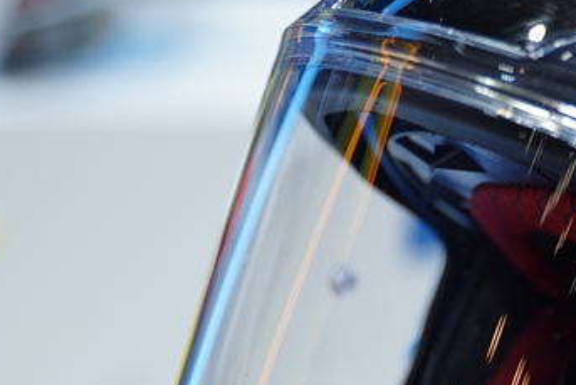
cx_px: 846
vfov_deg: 9.2
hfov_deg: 13.2
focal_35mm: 147
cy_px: 503
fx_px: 2353
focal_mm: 28
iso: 100
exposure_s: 1/320
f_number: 2.8
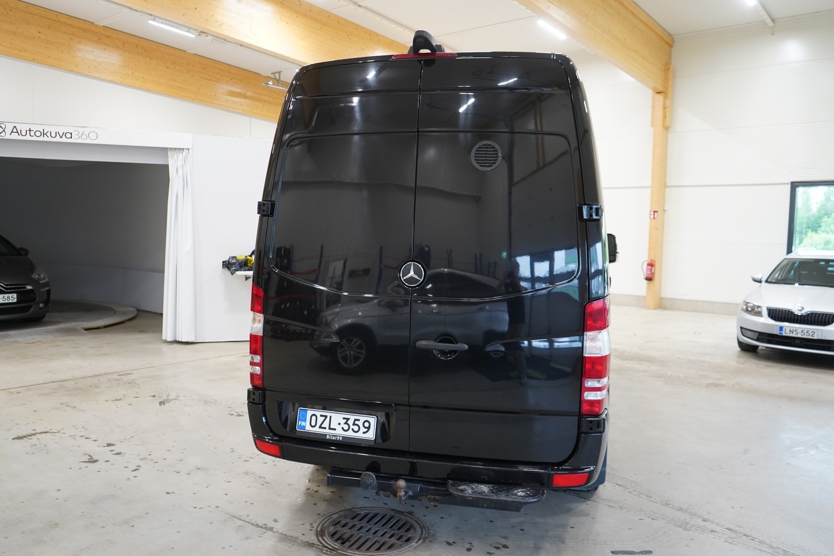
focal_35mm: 29
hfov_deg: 63.7
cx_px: 417
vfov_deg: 45.0
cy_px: 278
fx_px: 672
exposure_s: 1/40
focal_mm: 29
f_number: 3.5
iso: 1250
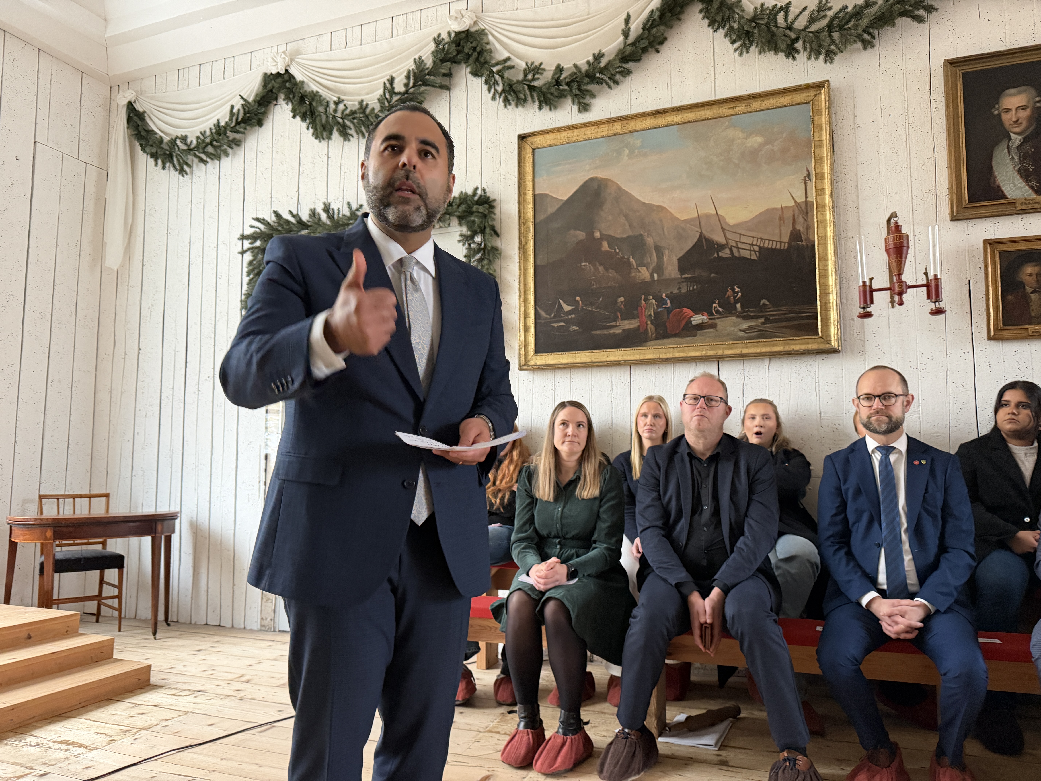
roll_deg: +1.3
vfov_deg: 56.8
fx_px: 722
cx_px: 520
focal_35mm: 24
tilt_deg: +5.1
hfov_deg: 71.6
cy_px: 390
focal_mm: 6.76
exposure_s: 1/60
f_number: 1.78
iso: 500
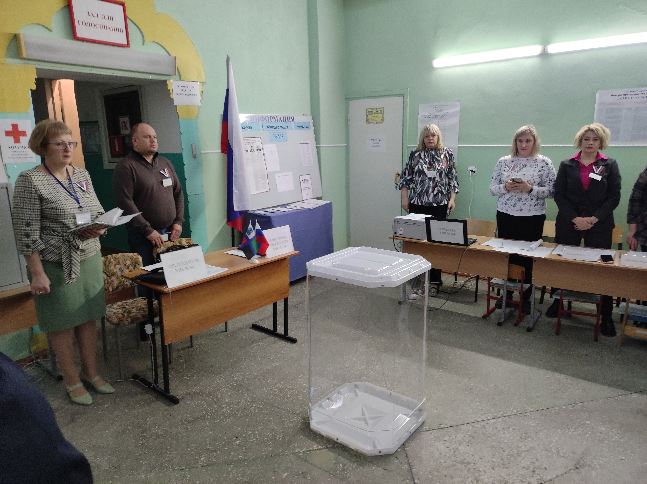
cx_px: 324
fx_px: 467
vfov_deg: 54.8
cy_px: 242
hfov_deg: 69.4
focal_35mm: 25
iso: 549
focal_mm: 4.7
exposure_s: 1/33
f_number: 1.79
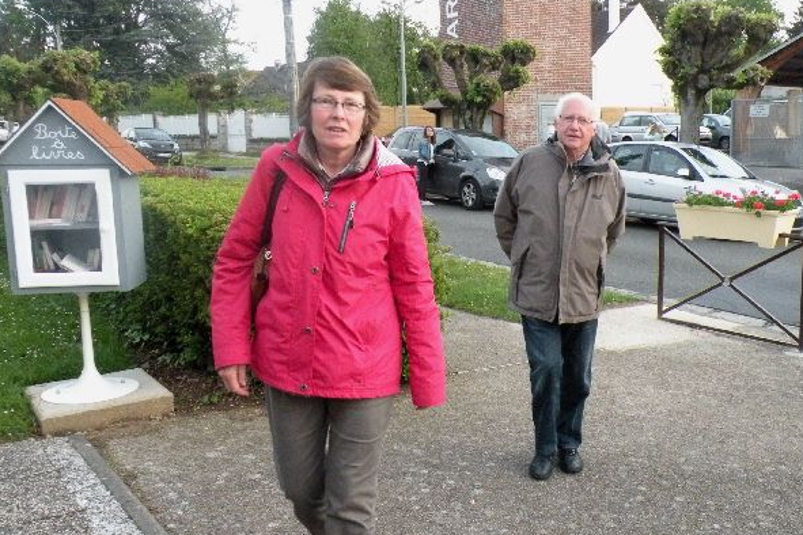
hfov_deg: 50.0
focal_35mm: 38
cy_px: 262
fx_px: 848
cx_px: 518
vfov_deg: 35.1
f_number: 4.5
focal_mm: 4.7
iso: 400
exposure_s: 1/125
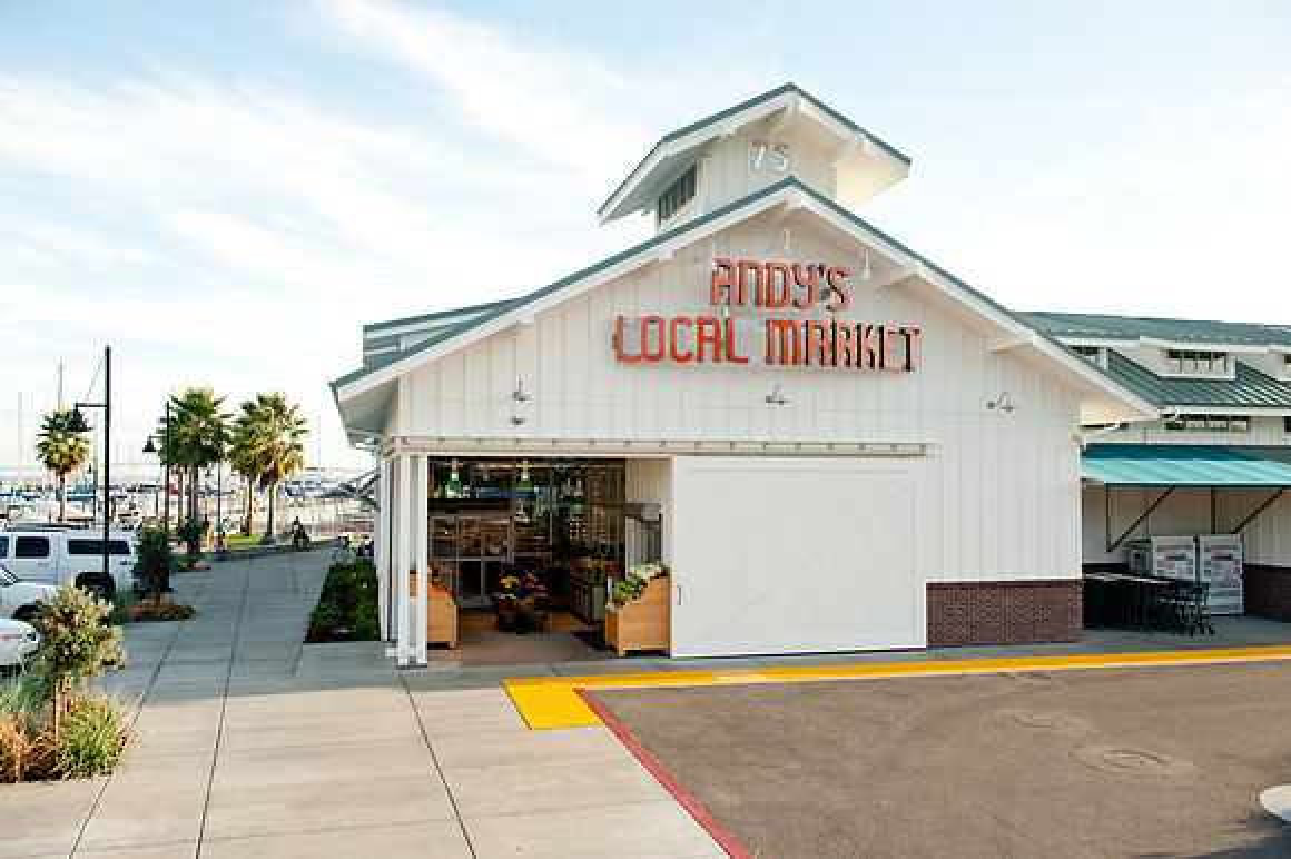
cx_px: 646
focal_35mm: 31
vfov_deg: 42.3
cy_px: 430
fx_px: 1111
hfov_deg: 60.3
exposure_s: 1/1000
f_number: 4.5
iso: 400
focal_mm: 31
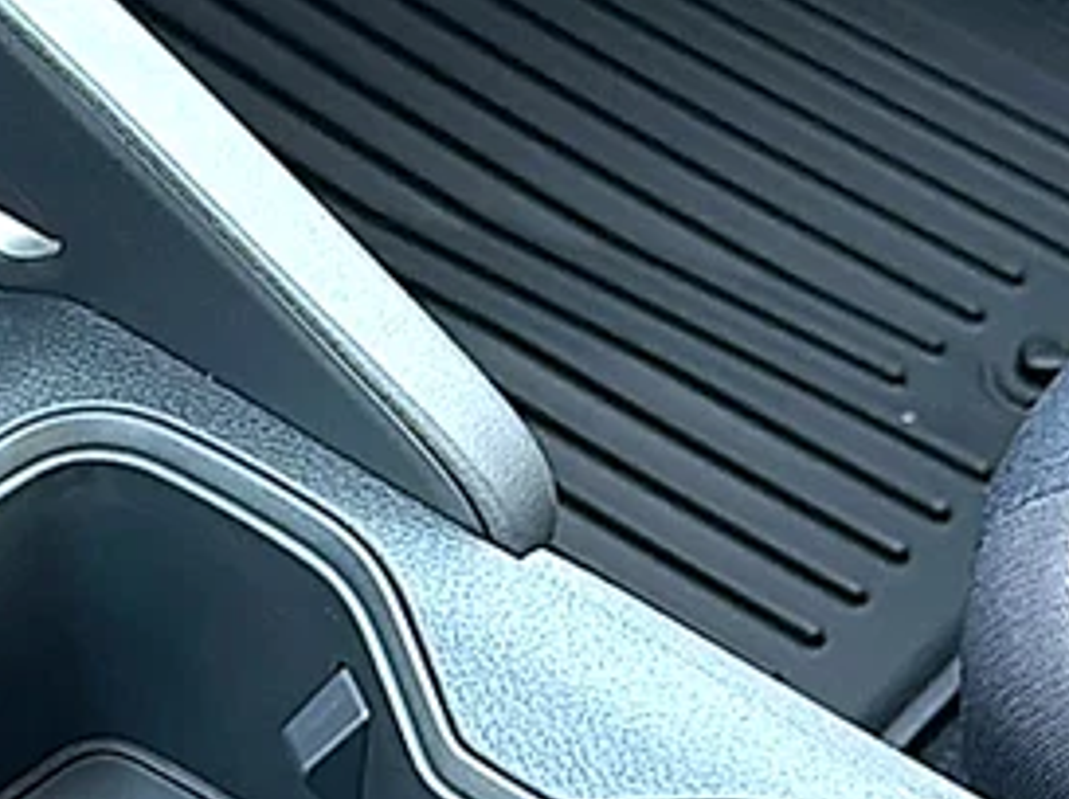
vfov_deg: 12.8
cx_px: 161
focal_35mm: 113
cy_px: 868
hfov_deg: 17.2
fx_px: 3485
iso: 100
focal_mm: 6.86
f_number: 1.78
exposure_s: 1/51
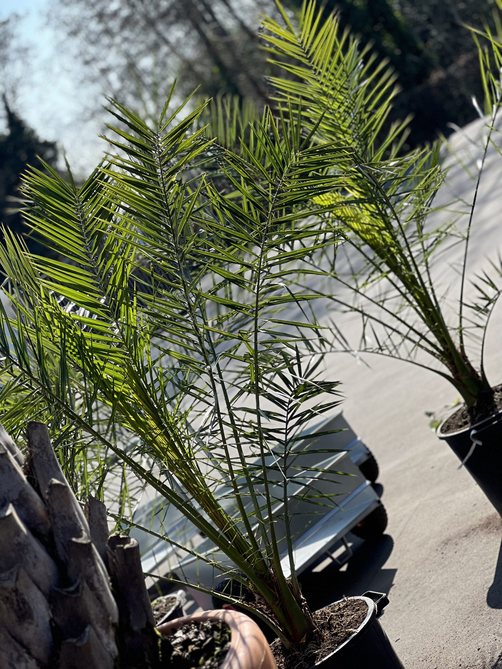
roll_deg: +33.5
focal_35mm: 77
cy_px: 334
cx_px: 251
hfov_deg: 19.1
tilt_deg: -3.4
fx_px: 1489
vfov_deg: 25.3
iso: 32
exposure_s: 1/374
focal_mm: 9
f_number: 2.8
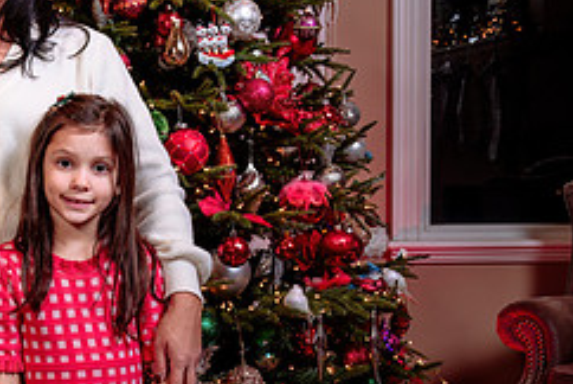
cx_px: 14
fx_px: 1084
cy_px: 200
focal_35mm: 68
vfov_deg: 20.1
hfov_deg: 28.0
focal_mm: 27.5
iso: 200
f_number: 5
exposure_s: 1/60
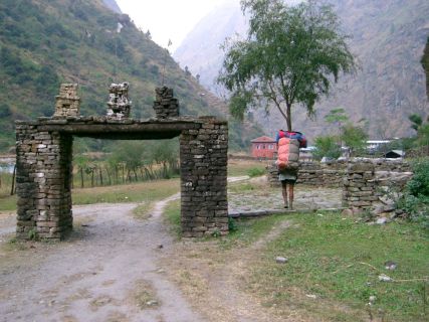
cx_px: 214
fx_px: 545
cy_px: 161
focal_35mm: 44
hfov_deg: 43.0
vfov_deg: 32.9
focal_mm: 9.2
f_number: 3
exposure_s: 1/100
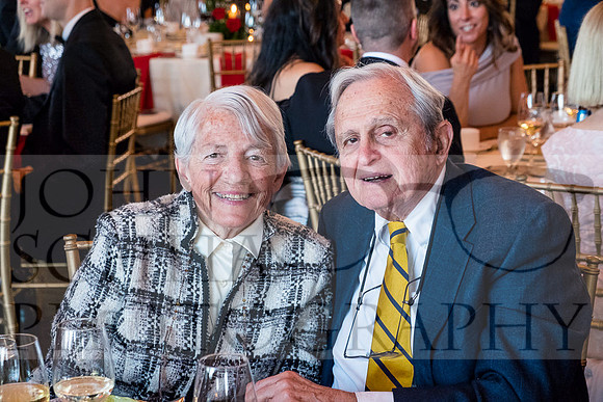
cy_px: 201
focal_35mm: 83
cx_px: 302
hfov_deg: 24.5
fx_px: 1391
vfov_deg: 16.5
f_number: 5.6
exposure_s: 1/80
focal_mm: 55
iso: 1600
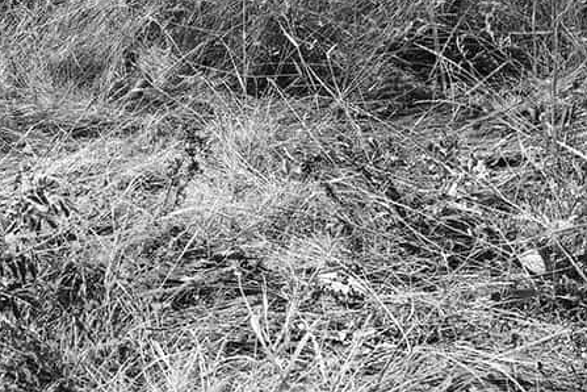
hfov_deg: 20.7
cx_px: -58
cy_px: 299
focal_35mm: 94
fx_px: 1533
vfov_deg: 14.5
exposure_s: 1/500
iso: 125
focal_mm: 35
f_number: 5
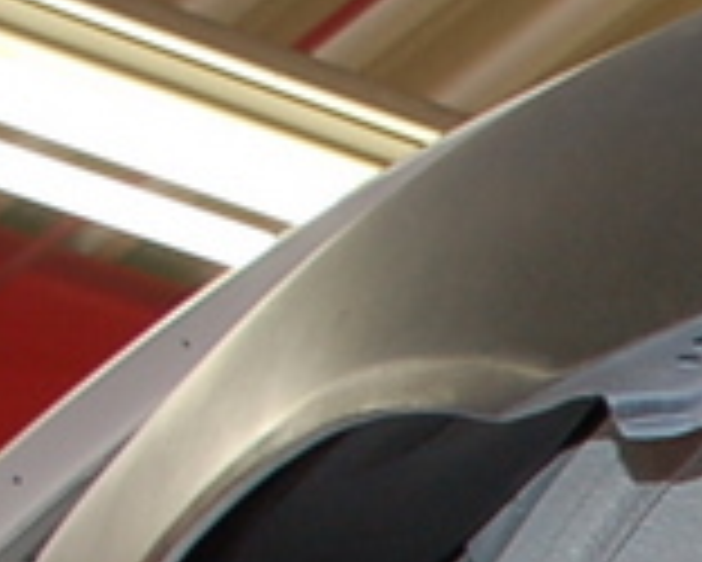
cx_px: 2120
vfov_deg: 6.0
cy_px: 1374
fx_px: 5178
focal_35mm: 249
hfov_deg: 7.0
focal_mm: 27
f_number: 3.8
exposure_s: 1/60
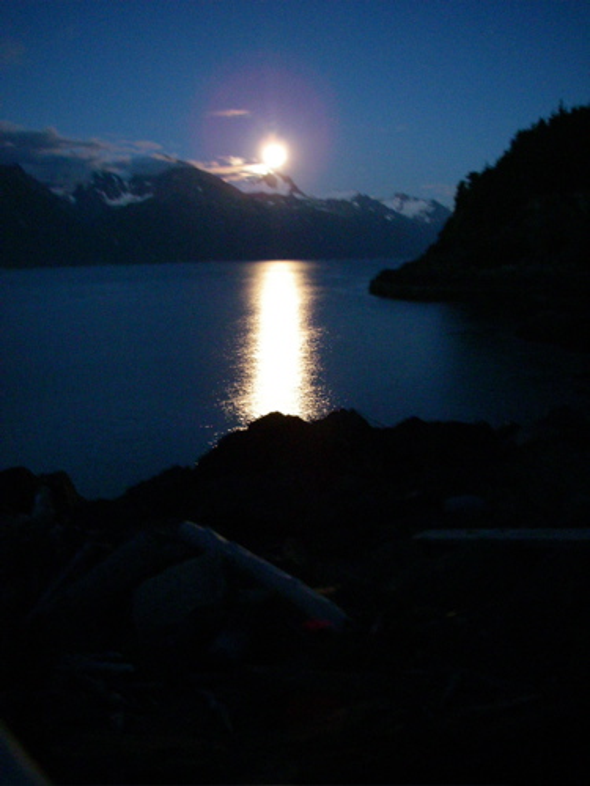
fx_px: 864
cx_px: 295
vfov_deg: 49.0
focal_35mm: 38
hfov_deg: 37.7
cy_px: 393
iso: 400
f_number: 3.3
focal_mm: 6.3
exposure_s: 4
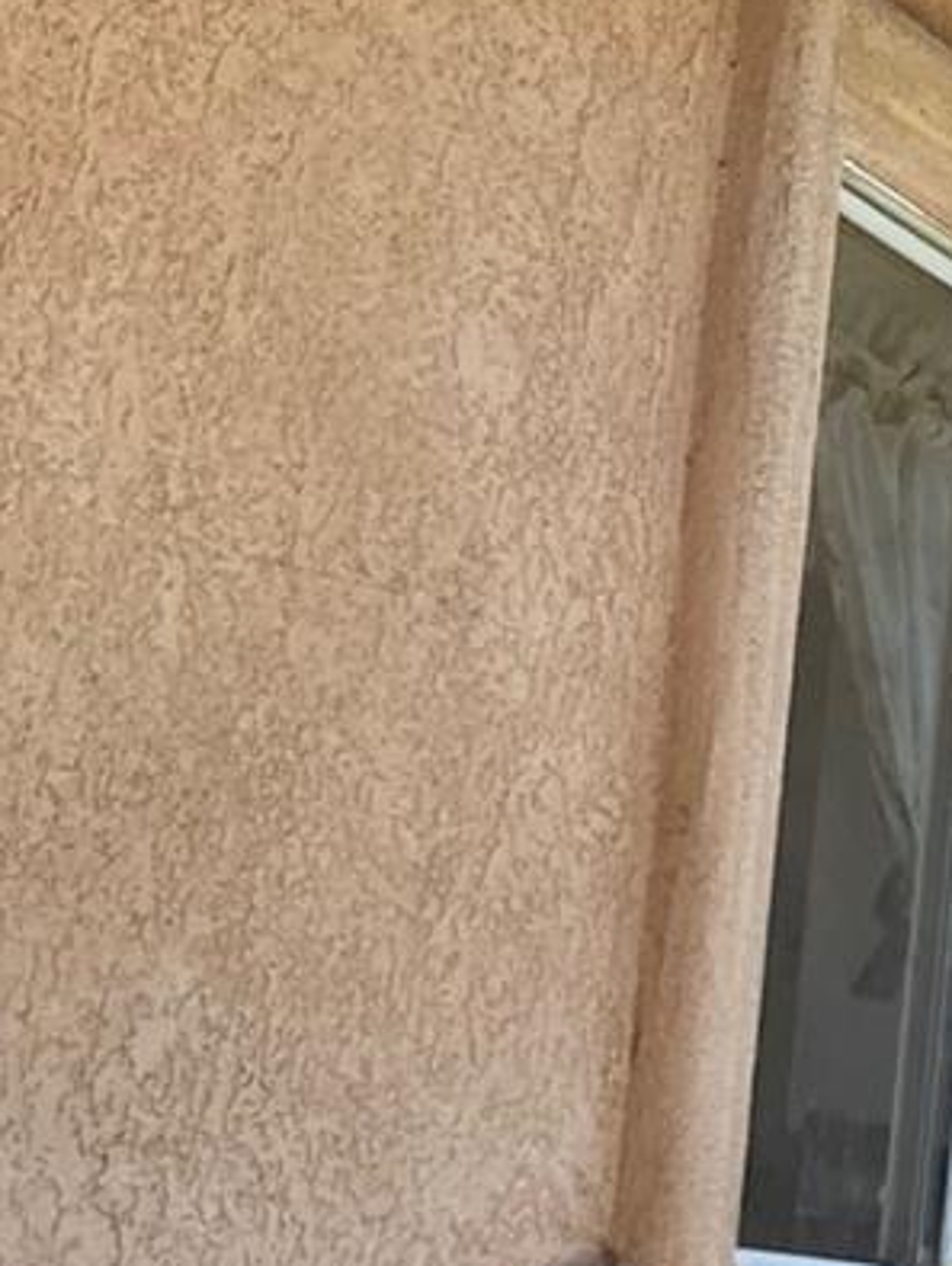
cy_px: 1103
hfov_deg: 12.7
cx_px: 1492
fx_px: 4027
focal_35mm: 110
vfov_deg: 17.6
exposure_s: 1/351
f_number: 1.8
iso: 16
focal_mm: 3
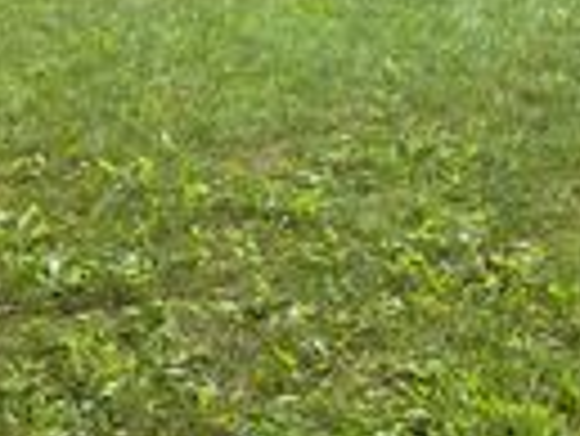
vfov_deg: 14.4
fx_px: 1560
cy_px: -294
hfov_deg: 20.0
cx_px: 665
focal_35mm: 93
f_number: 1.78
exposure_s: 1/410
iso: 100
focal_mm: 6.76
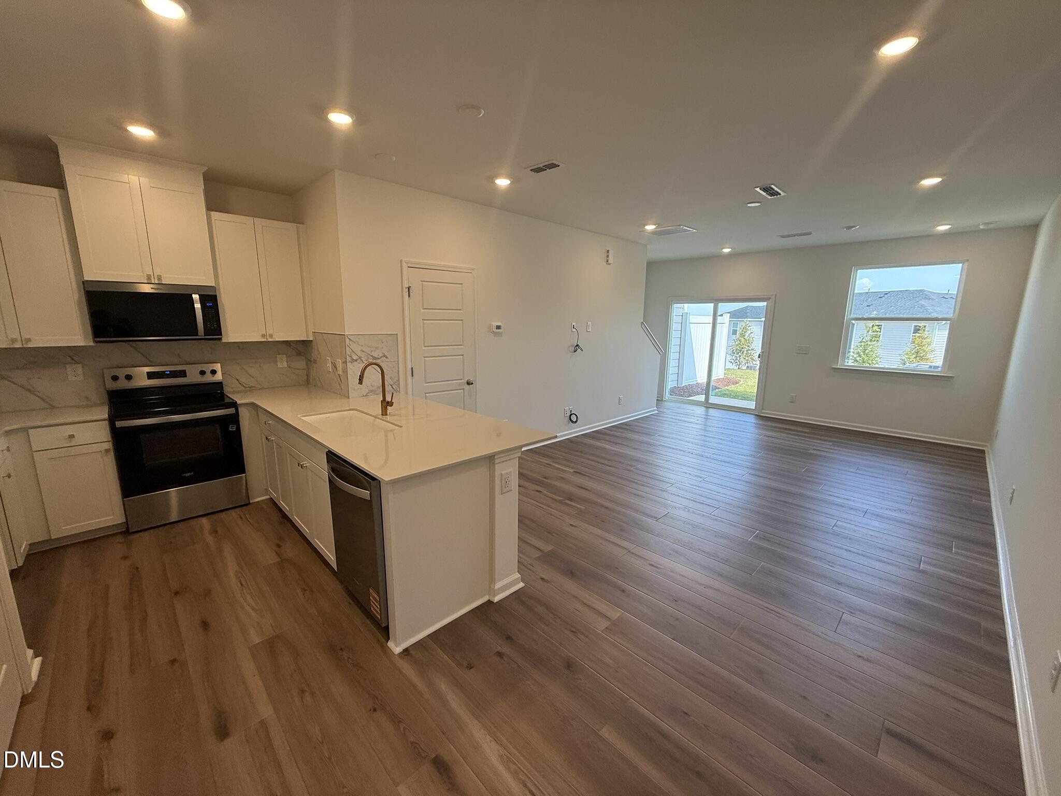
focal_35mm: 14
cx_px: 530
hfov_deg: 102.1
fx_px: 429
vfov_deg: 85.7
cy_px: 398
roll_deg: -0.7
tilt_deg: -9.5
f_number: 2.2
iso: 100
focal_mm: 2.22
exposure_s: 1/120
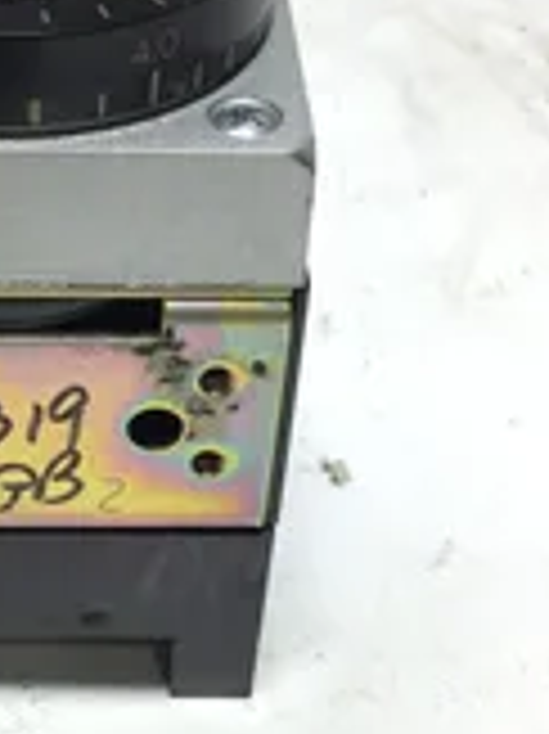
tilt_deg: -40.7
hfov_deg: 18.9
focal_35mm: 76
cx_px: 32
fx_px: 1609
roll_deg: +0.9
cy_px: 383
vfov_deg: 25.7
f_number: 2.4
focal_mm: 3.3
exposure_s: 1/120
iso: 40
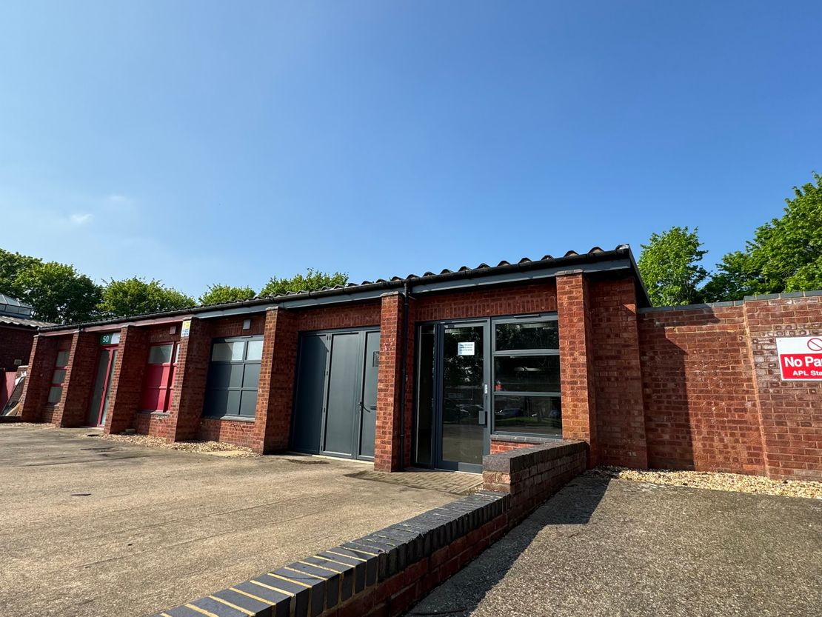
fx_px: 333
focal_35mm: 14
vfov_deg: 85.7
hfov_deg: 102.1
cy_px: 308
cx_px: 411
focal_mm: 2.22
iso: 50
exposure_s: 1/1600
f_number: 2.2
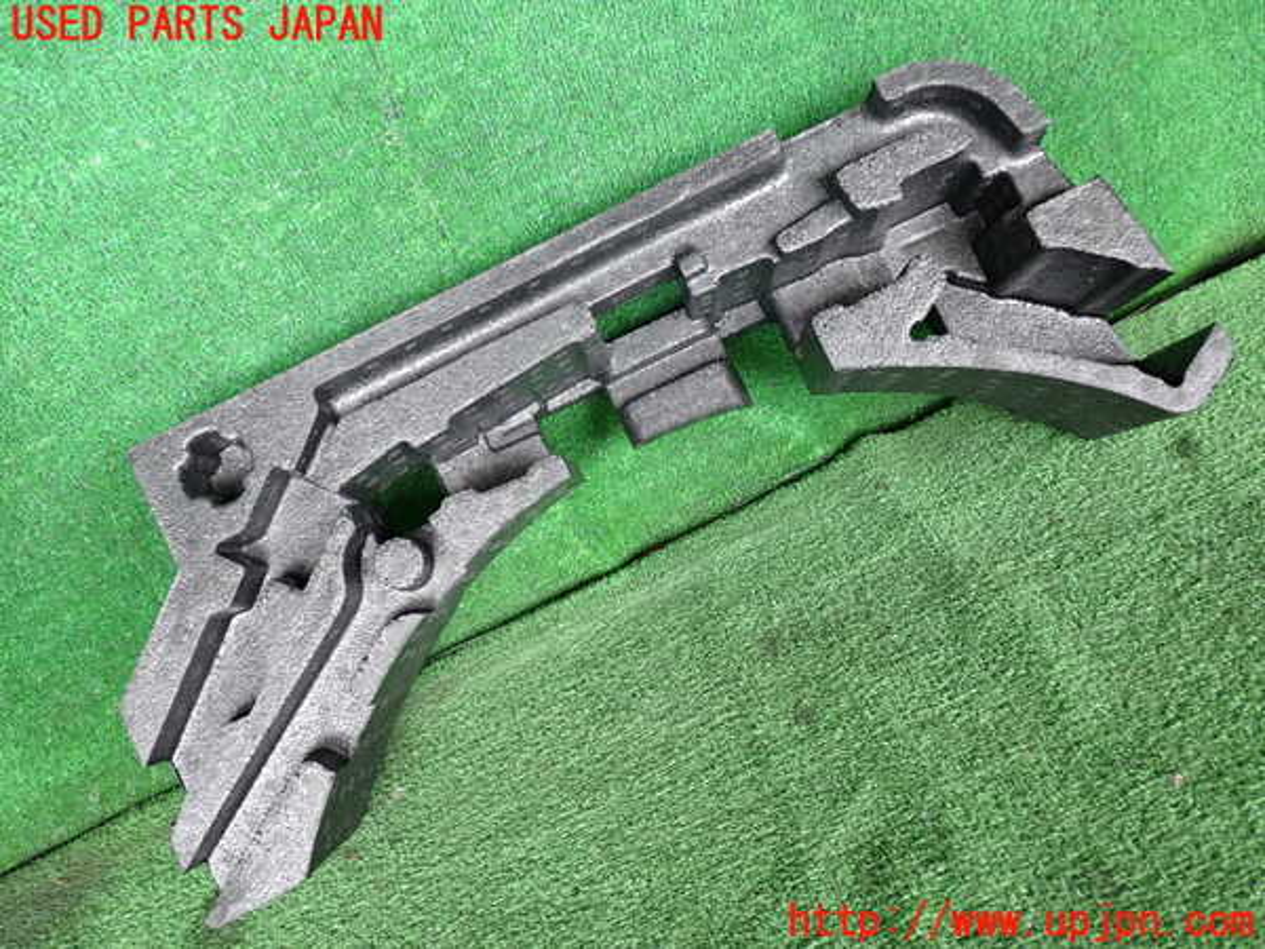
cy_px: 474
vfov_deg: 46.8
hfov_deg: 60.0
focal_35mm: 30
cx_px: 632
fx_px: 1096
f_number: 2.3
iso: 250
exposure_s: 1/125
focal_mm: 5.4
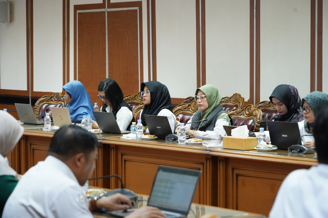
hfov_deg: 16.5
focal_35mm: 124
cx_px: 164
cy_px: 109
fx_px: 1130
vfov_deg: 11.1
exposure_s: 1/125
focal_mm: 124
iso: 8000
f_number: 6.3
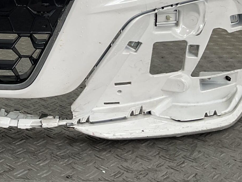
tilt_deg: -6.7
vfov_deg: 17.3
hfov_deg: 22.6
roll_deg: -0.1
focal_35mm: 81
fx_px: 566
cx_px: -32
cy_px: -38
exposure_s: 1/197
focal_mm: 3
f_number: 1.8
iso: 16
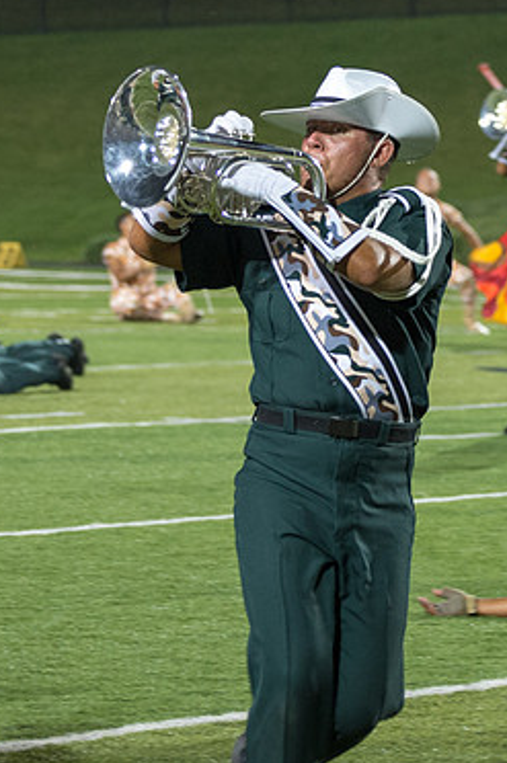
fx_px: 5359
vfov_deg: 8.1
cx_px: 367
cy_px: 173
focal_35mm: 253
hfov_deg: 5.4
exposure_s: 1/160
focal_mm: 95
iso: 2000
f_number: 4.5
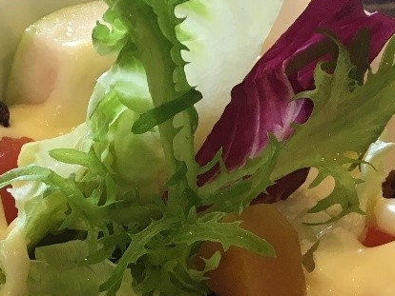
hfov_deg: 21.8
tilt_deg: -52.4
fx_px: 959
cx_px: -62
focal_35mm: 84
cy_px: 365
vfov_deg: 16.8
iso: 64
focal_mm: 4.15
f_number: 2.2
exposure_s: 1/30
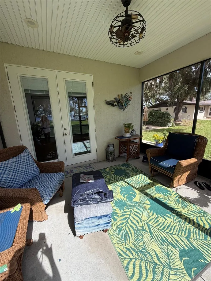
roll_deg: +2.4
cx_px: 106
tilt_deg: -12.7
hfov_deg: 85.7
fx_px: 114
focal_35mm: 14
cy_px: 140
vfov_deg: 102.1
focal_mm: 2.22
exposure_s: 1/574
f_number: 2.2
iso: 40
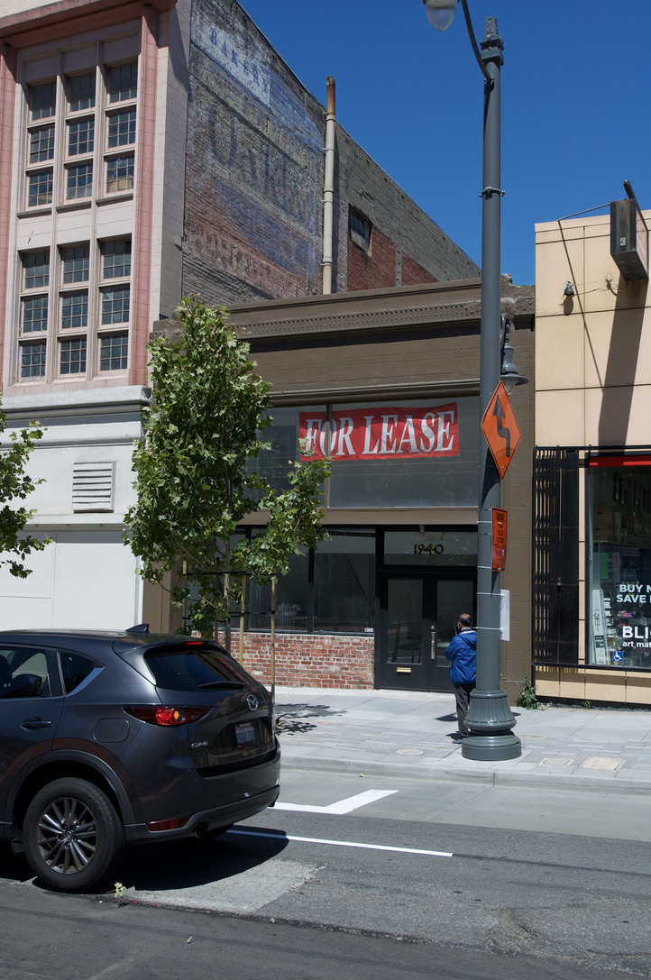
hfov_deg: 36.8
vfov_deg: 53.2
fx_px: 979
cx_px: 326
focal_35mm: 36
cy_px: 490
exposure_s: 1/1600
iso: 200
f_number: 4.5
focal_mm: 24
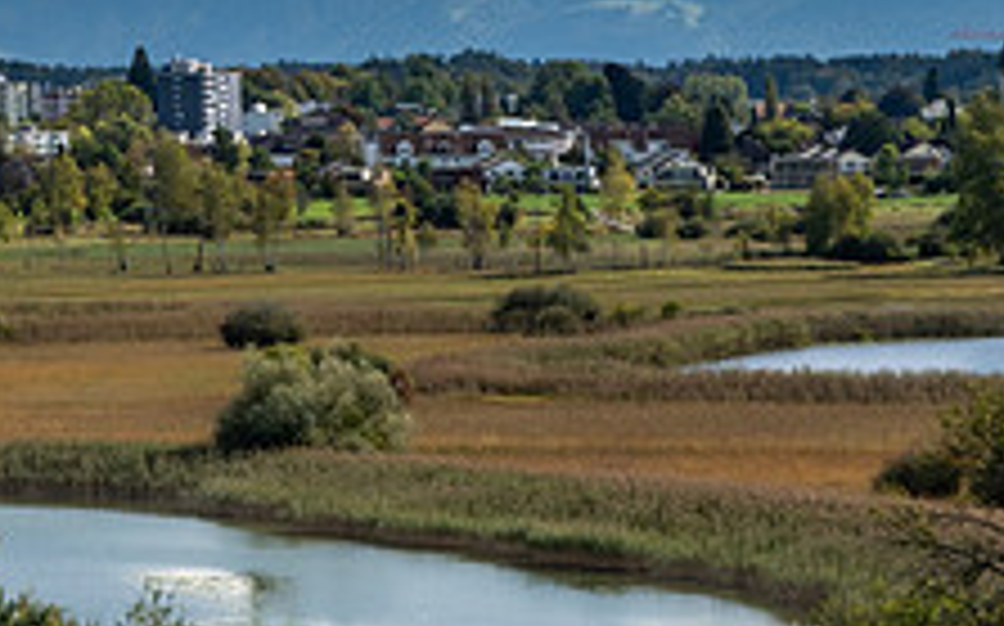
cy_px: -43
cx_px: -194
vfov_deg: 5.9
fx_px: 6015
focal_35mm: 220
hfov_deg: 9.4
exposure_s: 1/480
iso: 160
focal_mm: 55
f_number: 5
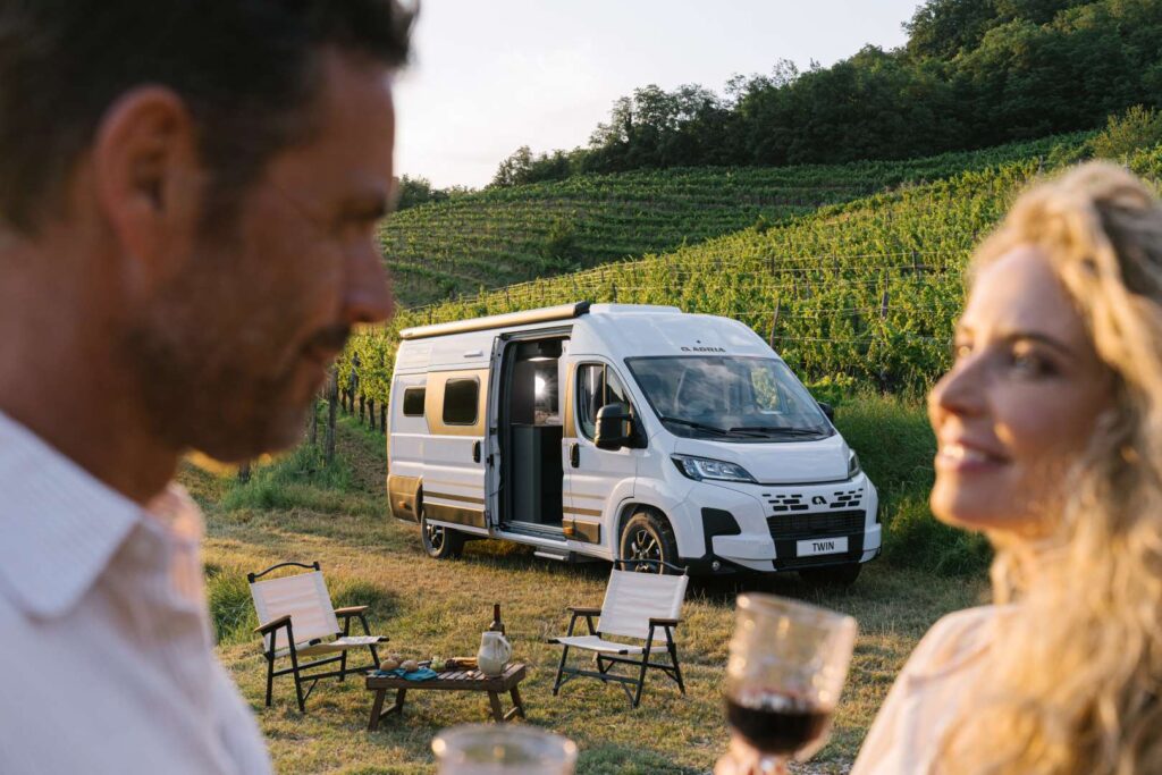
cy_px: 388
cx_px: 581
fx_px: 1194
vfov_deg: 36.0
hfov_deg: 51.9
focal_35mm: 37
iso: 400
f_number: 5
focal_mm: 37
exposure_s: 1/250
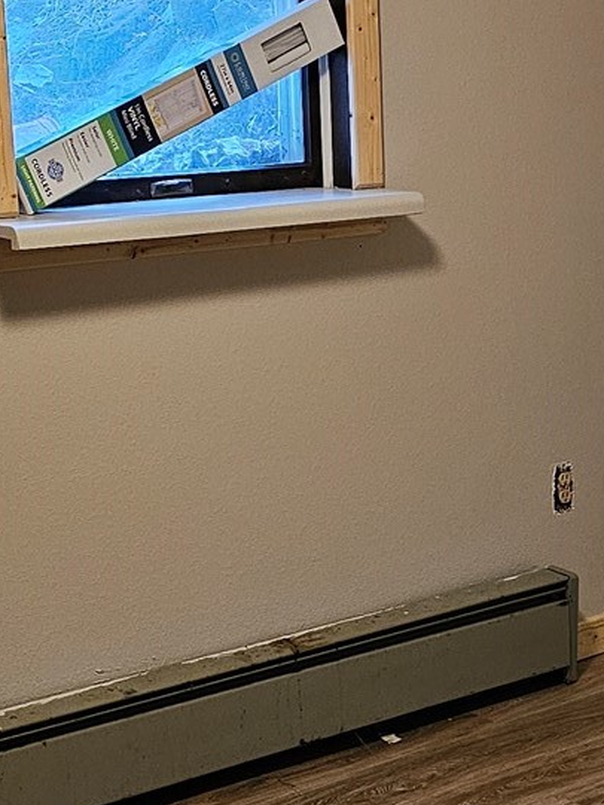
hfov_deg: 16.8
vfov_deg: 22.5
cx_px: 542
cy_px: 417
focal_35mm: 87
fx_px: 2023
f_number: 1.7
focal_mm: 6.3
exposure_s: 1/40
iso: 500
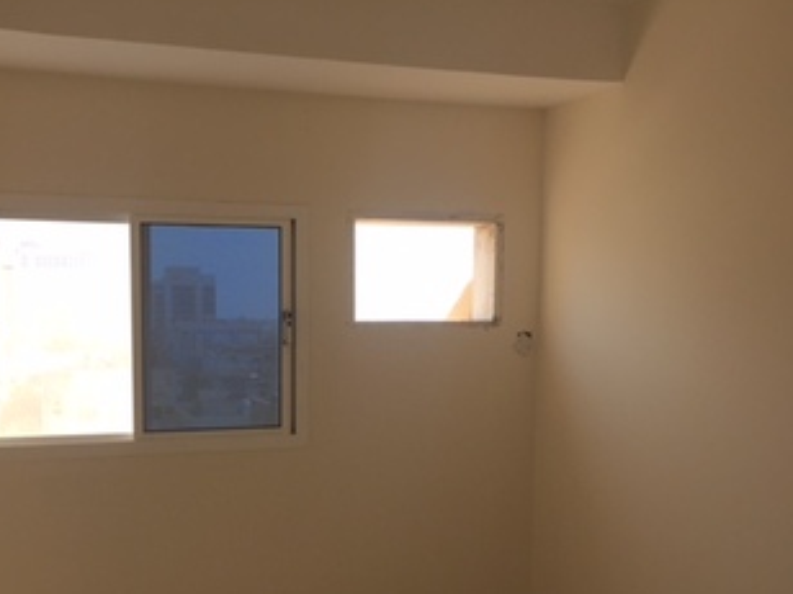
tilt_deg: -7.7
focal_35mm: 43
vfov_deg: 33.1
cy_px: 431
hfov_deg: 43.6
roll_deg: -0.9
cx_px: 310
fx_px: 985
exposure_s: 1/501
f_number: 2.2
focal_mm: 4.15
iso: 32
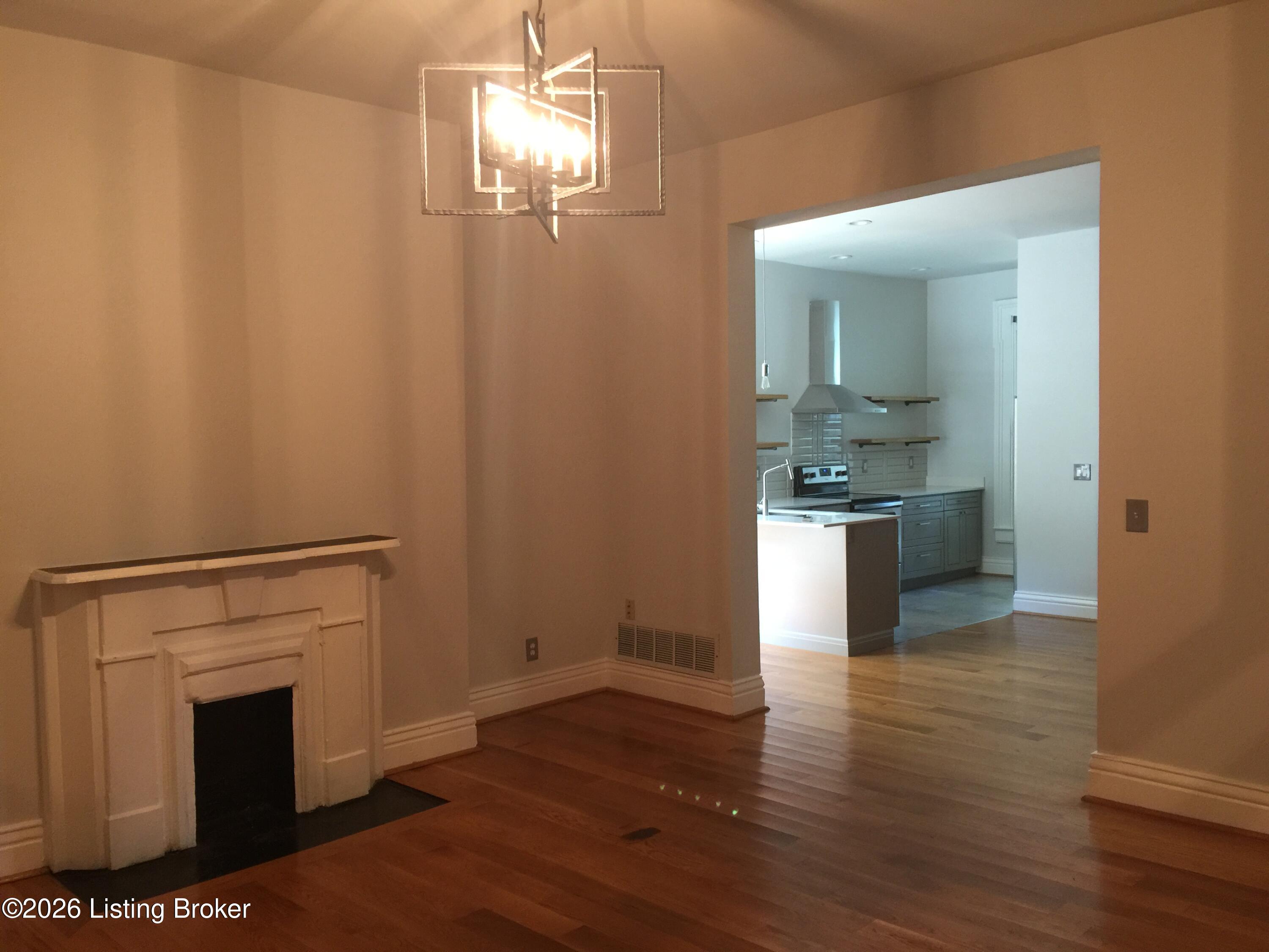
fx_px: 1063
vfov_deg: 48.2
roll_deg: -0.8
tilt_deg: -2.2
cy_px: 476
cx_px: 634
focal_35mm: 29
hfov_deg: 61.7
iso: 80
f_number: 2.2
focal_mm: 4.15
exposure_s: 1/15
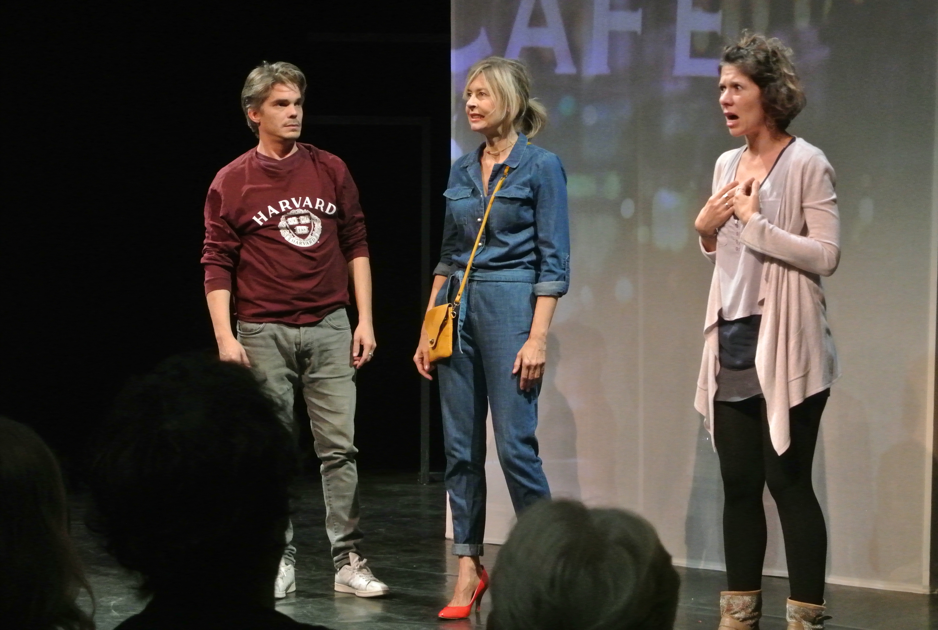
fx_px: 2115
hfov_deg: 25.0
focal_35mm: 81
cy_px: 315
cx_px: 469
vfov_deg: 16.9
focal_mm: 30
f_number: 5.6
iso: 3200
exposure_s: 1/50
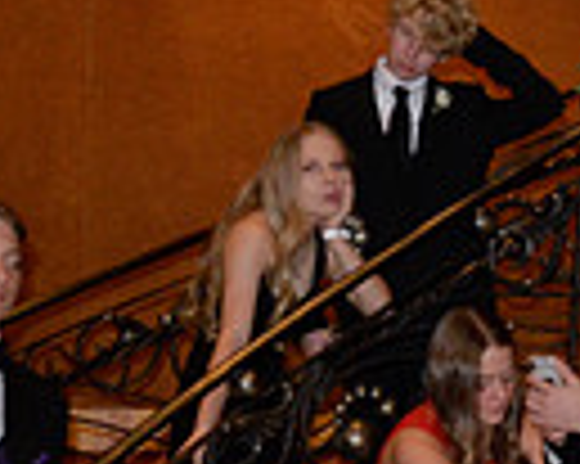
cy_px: 387
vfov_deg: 13.4
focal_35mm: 114
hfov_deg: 15.2
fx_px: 1955
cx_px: 949
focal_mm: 18
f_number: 3.5
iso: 1600
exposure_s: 1/60
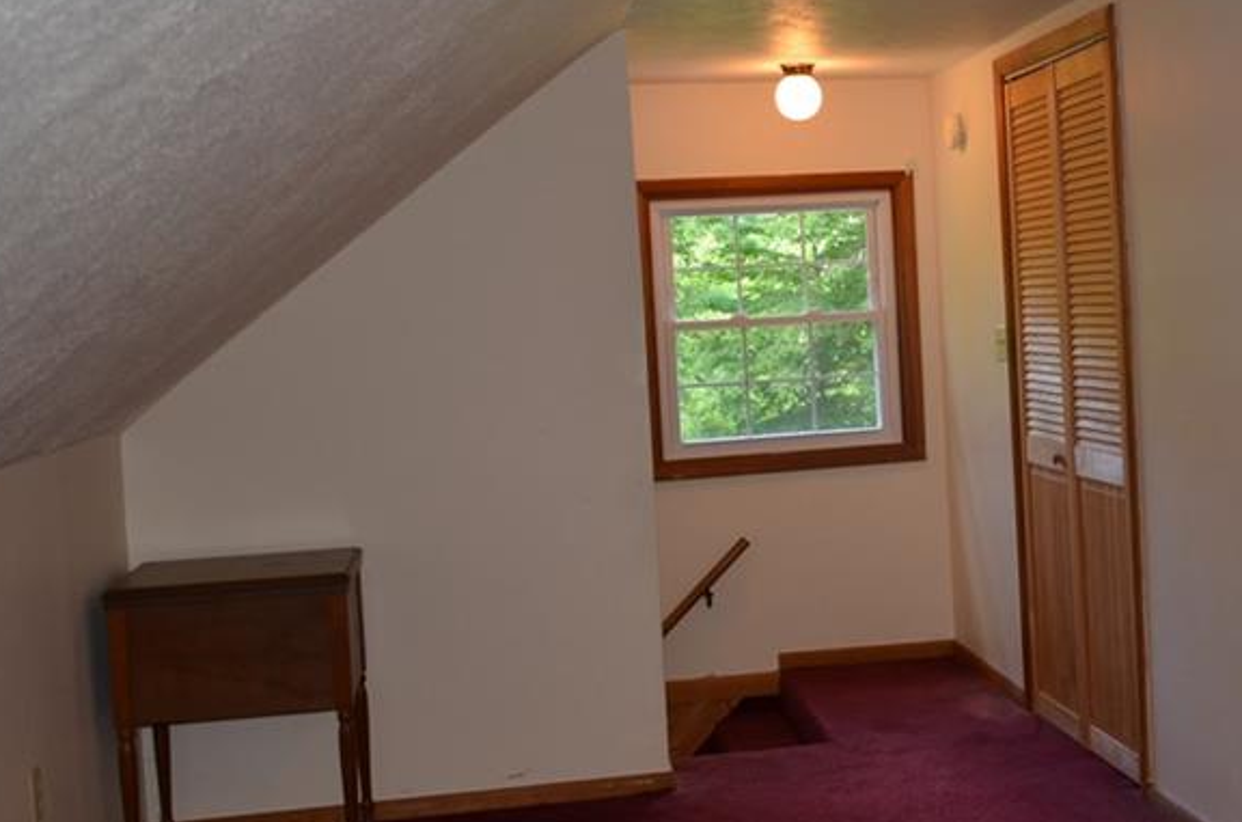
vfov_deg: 27.9
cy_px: 359
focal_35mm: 48
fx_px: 1652
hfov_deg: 40.7
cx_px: 832
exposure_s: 1/60
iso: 250
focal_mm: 18
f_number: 3.5
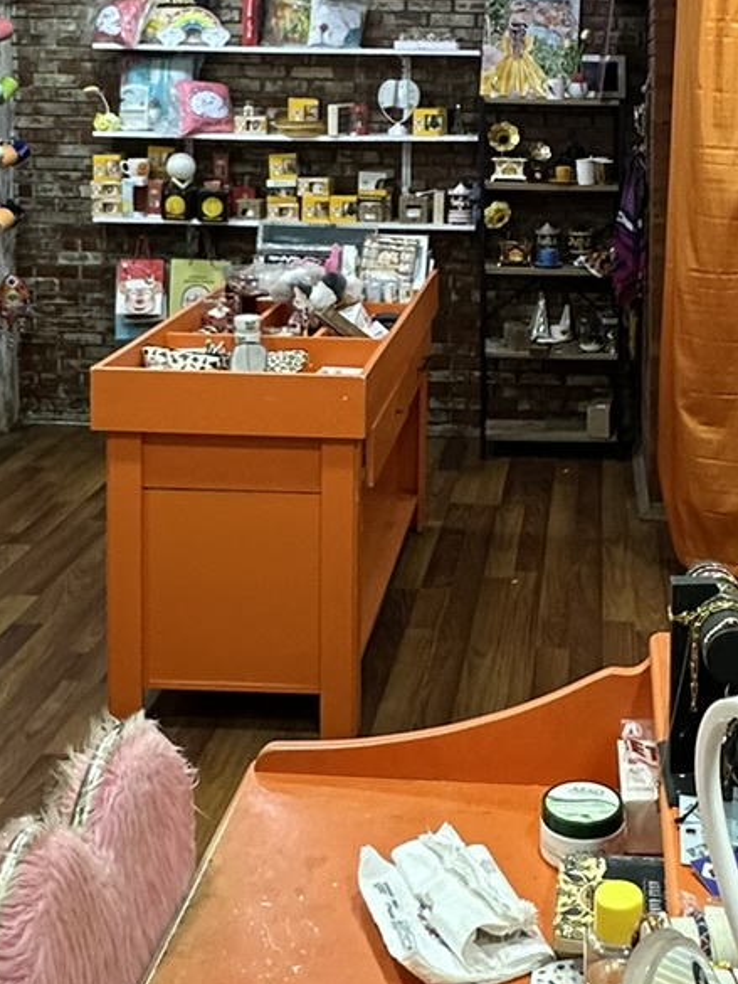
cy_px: 158
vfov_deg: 37.1
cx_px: 525
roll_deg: -2.0
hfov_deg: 29.4
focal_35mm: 49
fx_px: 1392
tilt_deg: -3.8
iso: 250
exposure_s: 1/50
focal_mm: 2.22
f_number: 2.2
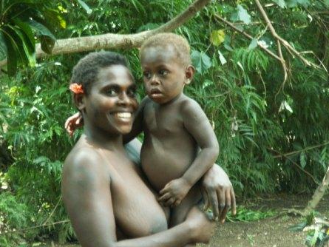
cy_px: 124
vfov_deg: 9.6
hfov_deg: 12.7
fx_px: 1474
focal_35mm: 155
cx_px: 165
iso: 100
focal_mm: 25.26
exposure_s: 1/40
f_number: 4
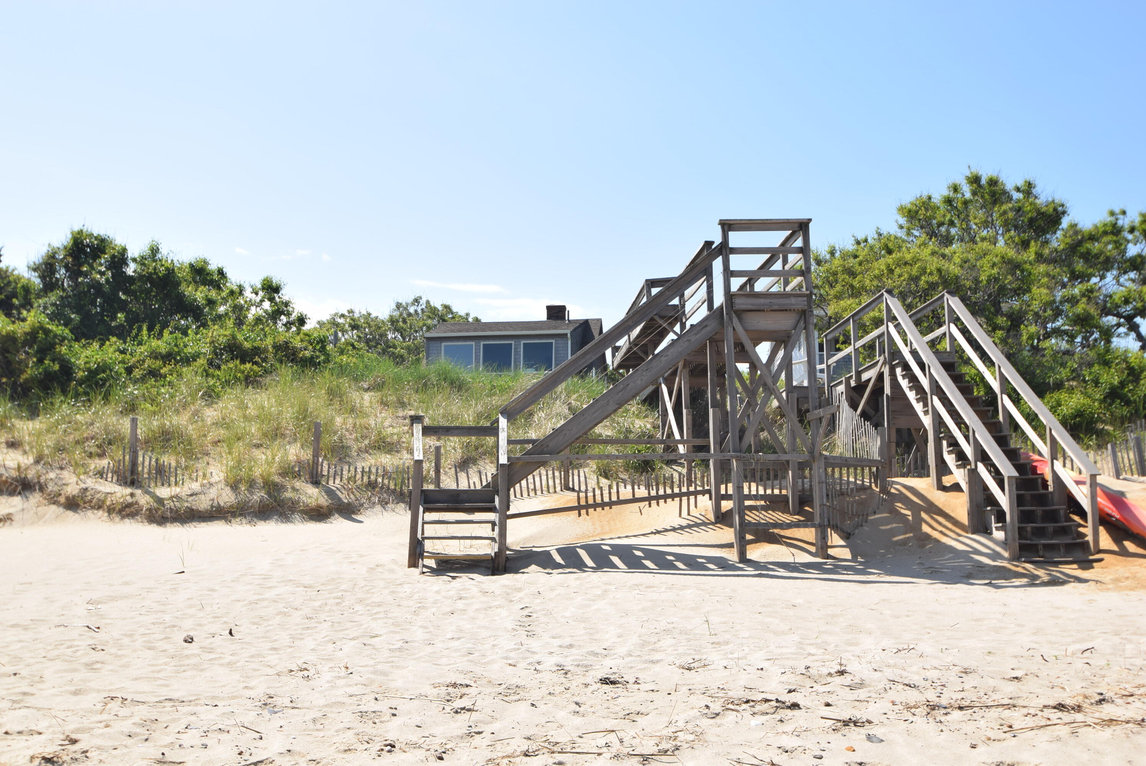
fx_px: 1147
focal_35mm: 36
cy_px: 383
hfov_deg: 53.1
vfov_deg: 36.9
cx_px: 573
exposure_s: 1/200
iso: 100
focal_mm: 24
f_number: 10
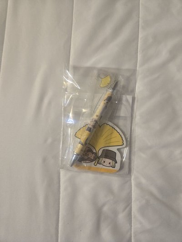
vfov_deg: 73.9
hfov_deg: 58.9
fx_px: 161
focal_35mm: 23
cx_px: 91
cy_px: 121
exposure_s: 1/120
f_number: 1.8
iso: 500
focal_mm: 5.4
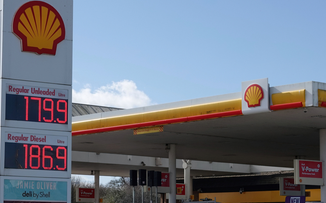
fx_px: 880
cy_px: 130
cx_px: 119
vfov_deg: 13.2
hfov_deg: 20.9
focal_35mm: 99
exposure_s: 1/1000
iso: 100
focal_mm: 21.3
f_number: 4
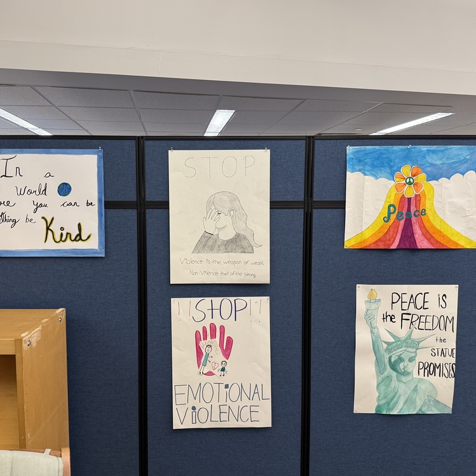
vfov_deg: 55.6
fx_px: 451
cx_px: 208
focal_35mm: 29
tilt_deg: -5.7
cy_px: 240
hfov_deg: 55.5
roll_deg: +0.1
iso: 250
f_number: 1.78
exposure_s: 1/60
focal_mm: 6.76
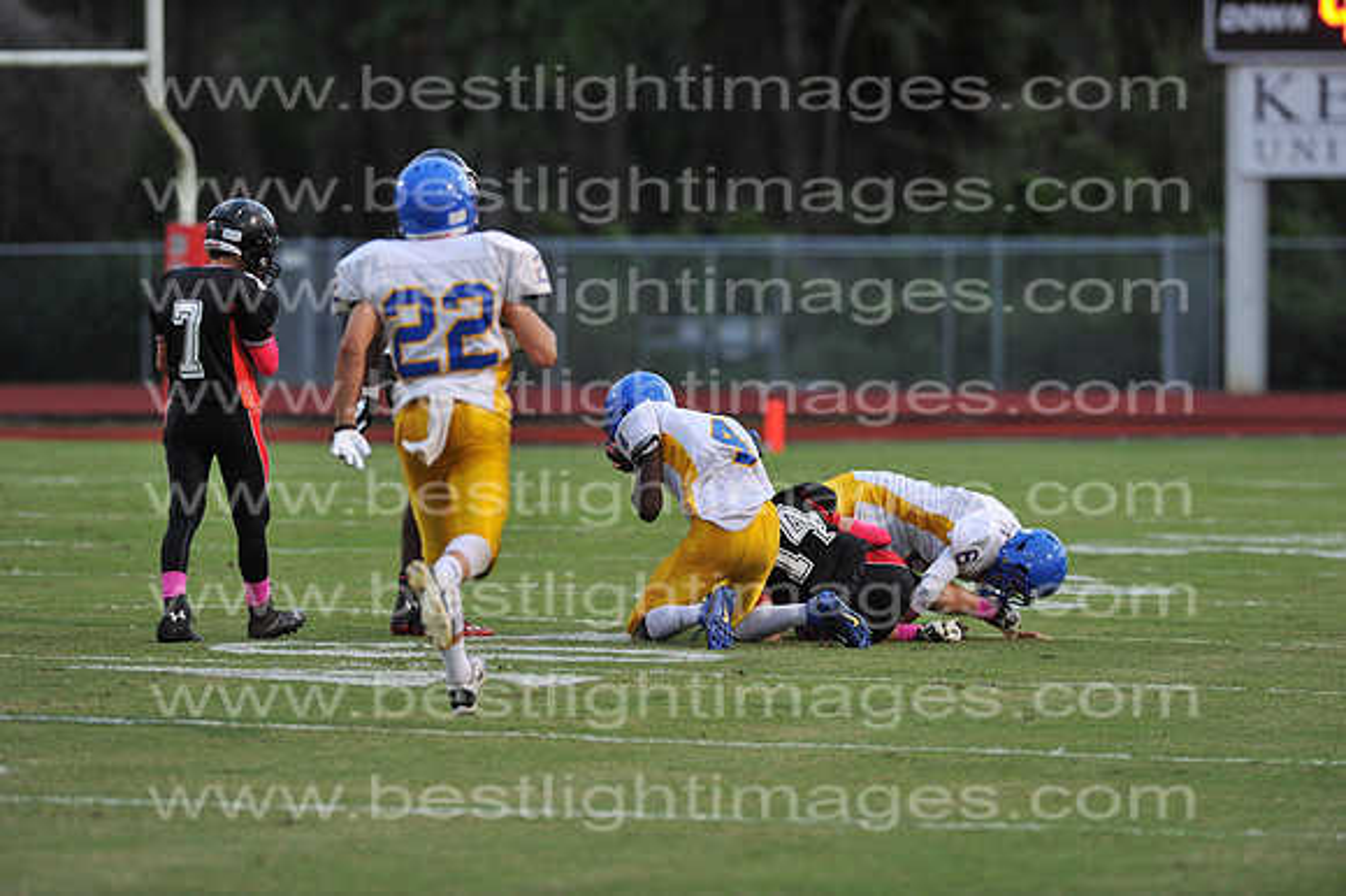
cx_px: 673
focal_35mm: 300
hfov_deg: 6.9
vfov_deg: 4.6
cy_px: 448
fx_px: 11210
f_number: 4
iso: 2500
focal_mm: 300
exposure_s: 1/500
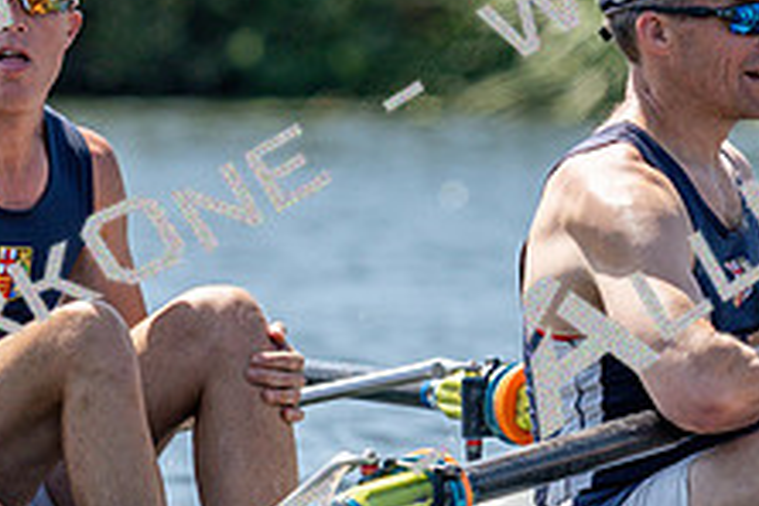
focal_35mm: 1030
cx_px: 229
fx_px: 21714
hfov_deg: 2.0
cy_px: 115
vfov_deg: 1.3
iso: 500
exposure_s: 1/2000
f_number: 6.3
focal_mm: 394
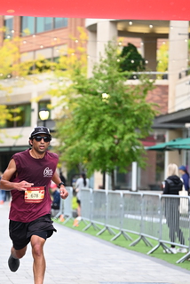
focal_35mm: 146
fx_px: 1153
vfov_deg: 14.0
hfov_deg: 9.4
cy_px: 190
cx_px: 62
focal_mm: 85
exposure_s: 1/1250
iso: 1250
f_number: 2.8
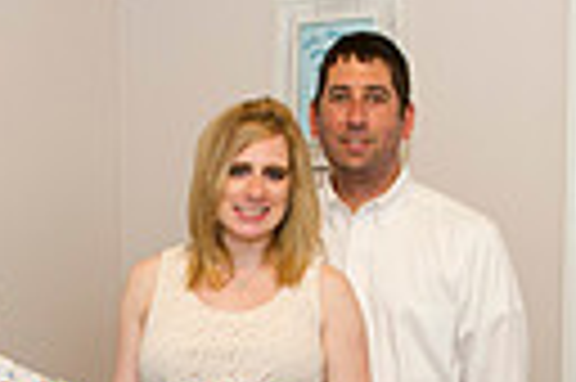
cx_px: 135
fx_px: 1742
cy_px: 521
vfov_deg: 12.1
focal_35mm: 109
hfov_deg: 18.6
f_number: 4
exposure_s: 1/160
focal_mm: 24
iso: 1600
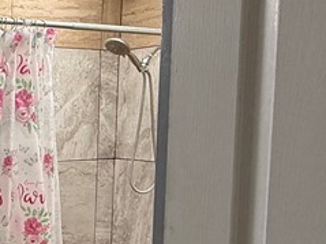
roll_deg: +1.2
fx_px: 565
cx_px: -100
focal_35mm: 60
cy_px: 179
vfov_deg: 24.2
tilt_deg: -5.9
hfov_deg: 27.0
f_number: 2.2
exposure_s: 1/120
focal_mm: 2.22
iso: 160
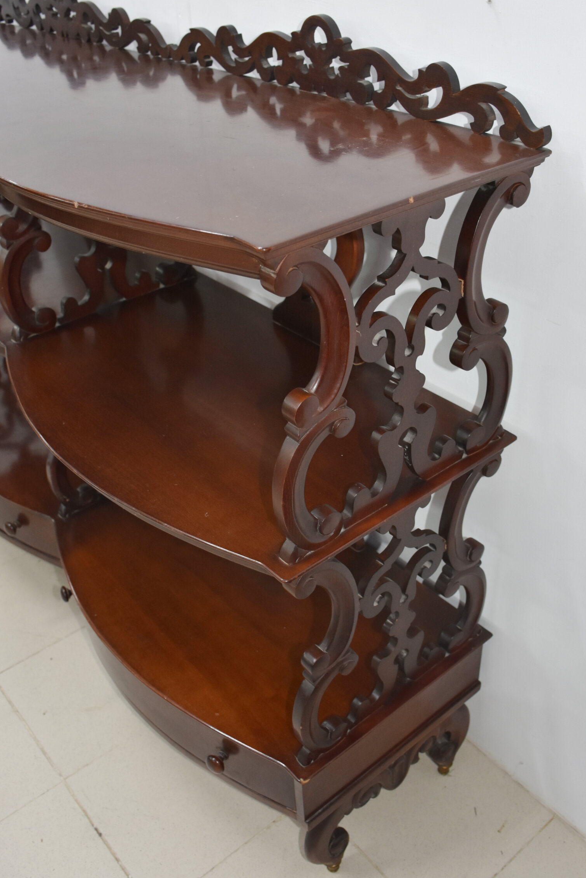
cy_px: 439
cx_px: 332
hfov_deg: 38.8
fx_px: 830
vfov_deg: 55.8
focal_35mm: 34
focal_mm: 20
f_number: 3.5
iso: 800
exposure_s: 1/60
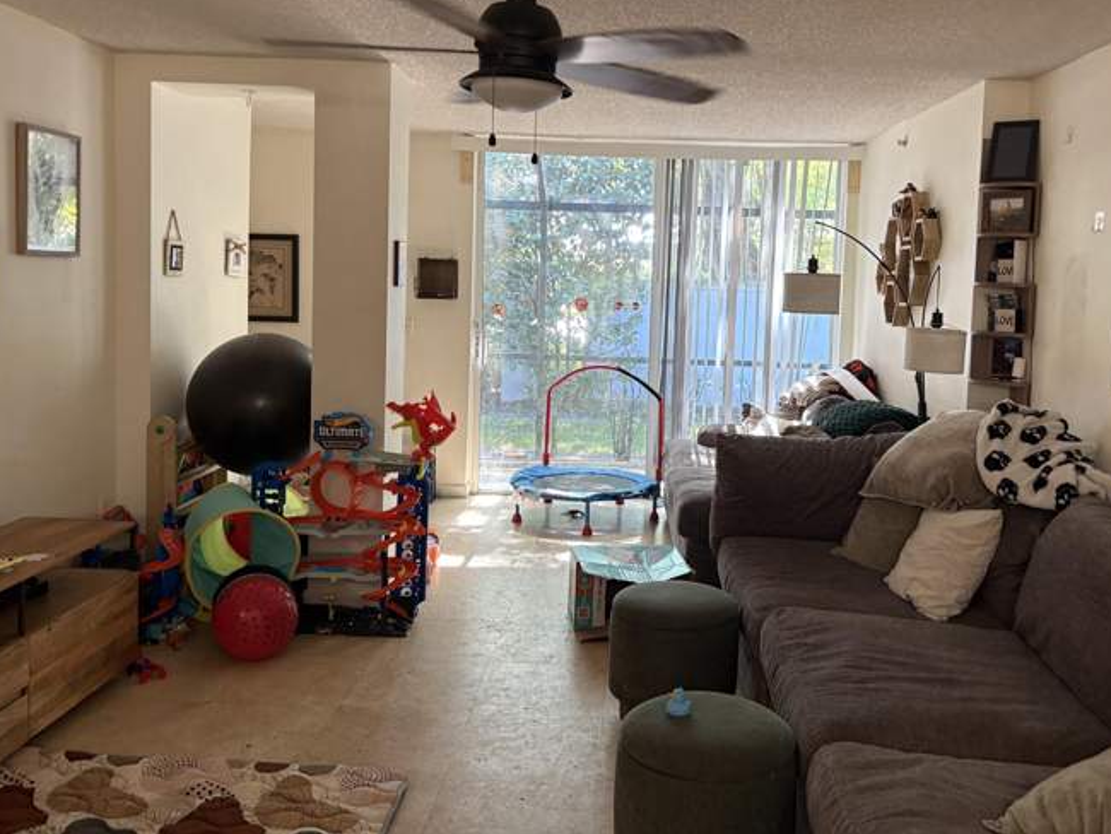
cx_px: 615
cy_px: 337
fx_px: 1027
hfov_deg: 56.7
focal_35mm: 32
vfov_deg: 44.0
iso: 200
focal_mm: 5.96
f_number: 1.6
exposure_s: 1/60
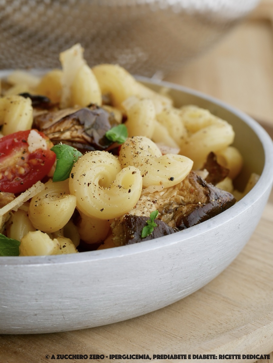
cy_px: 182
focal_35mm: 86
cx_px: 136
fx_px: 904
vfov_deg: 22.8
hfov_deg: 17.2
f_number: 5.6
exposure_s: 1/30
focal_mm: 43
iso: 200
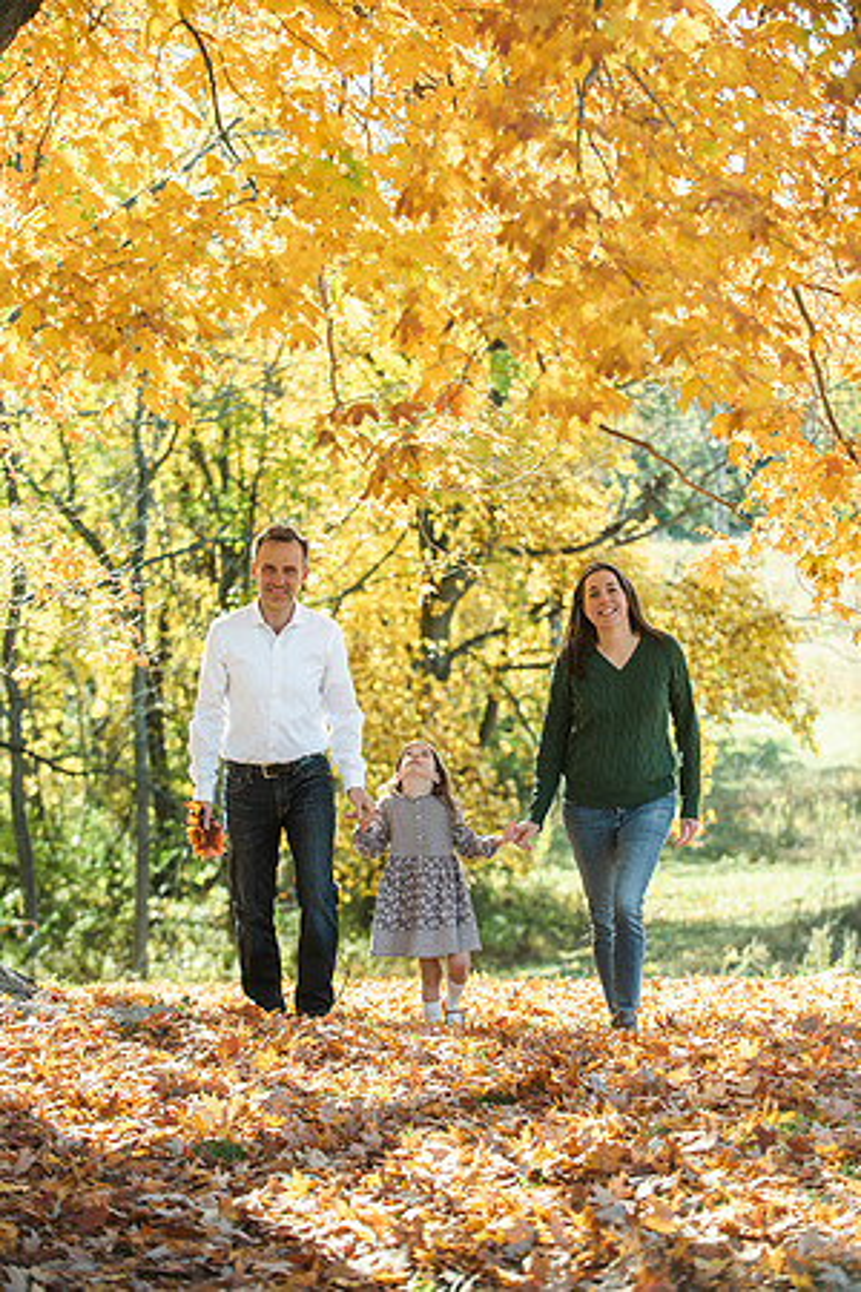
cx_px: 430
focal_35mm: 95
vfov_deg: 21.5
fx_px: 3408
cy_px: 646
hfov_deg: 14.4
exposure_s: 1/1000
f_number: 4
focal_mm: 95
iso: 500
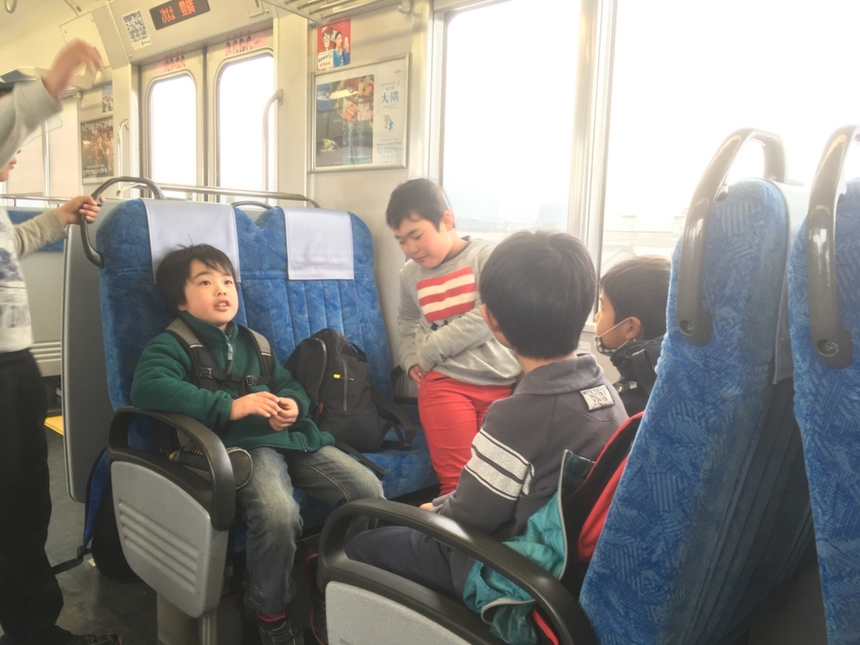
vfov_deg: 48.2
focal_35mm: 29
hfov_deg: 61.7
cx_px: 430
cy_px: 322
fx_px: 720
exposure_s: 1/30
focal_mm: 4.15
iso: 40
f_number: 2.2
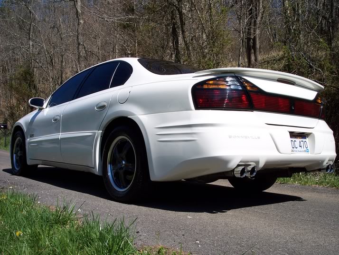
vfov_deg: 36.8
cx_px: 170
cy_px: 128
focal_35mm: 39
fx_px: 382
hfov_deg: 47.8
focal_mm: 8
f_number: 5.6
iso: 100
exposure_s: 1/500
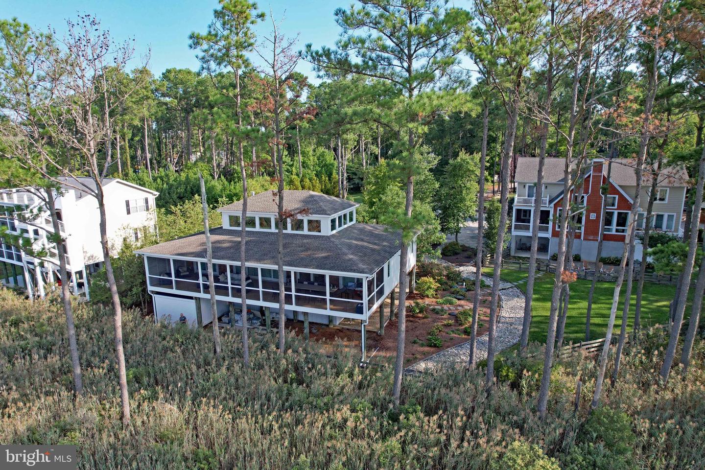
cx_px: 352
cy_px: 235
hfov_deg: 78.6
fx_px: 431
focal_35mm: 22
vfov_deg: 57.2
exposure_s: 1/725
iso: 130
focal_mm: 8.38
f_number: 2.8
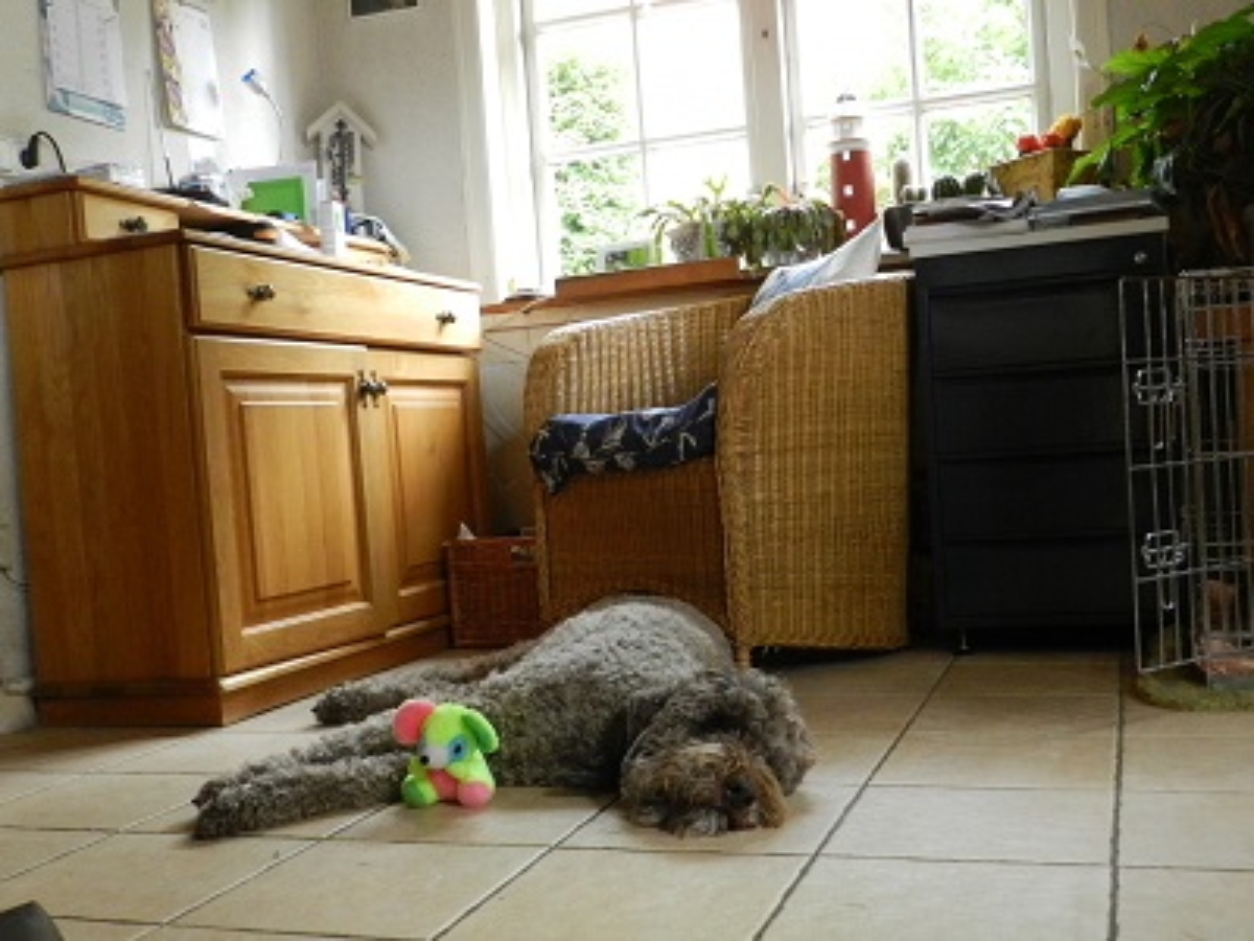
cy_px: 470
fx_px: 1377
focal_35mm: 38
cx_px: 627
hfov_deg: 49.0
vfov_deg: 37.7
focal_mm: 6.7
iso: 800
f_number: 4
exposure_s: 1/8
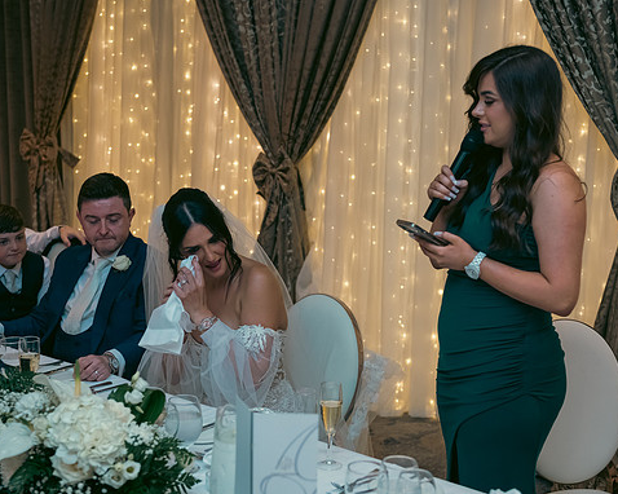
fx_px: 1042
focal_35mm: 57
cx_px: 297
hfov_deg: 33.0
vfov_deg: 26.7
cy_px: 249
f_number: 3.5
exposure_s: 1/160
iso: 800
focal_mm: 50
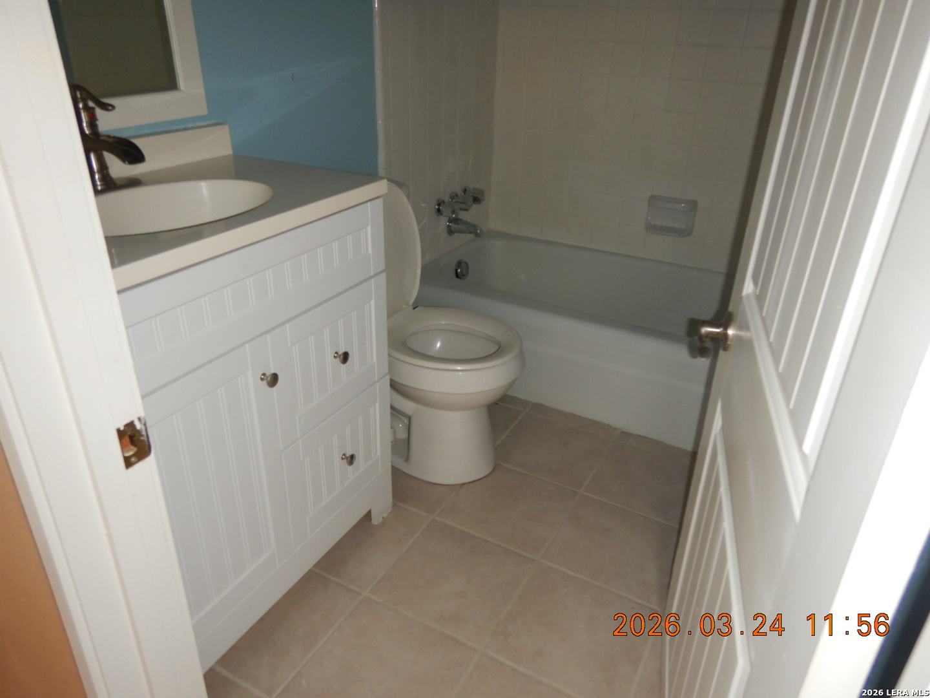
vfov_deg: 56.8
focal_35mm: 24
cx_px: 465
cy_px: 349
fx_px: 645
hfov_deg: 71.6
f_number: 2.8
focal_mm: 4.3
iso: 200
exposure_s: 1/30
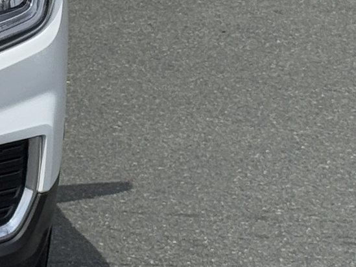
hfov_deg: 7.4
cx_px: -446
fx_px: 2590
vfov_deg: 5.9
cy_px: -53
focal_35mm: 252
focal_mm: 6.76
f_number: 1.78
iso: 64
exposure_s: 1/11364
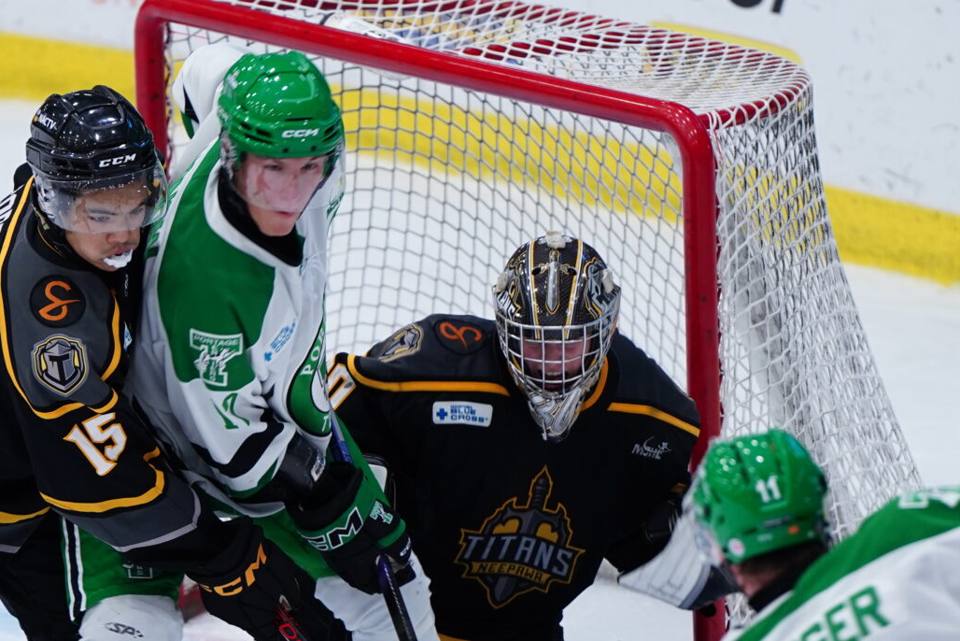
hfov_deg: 4.1
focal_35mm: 498
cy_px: 497
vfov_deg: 2.8
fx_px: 13283
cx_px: 265
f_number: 2.8
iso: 640
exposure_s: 1/250
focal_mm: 200
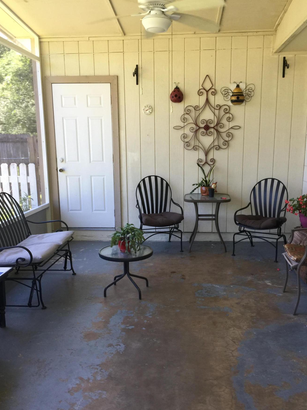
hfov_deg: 42.9
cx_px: 157
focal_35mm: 33
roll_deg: +0.4
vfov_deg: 55.2
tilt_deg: -10.5
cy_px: 229
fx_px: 390
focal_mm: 4.15
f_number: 2.2
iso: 32
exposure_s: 1/40
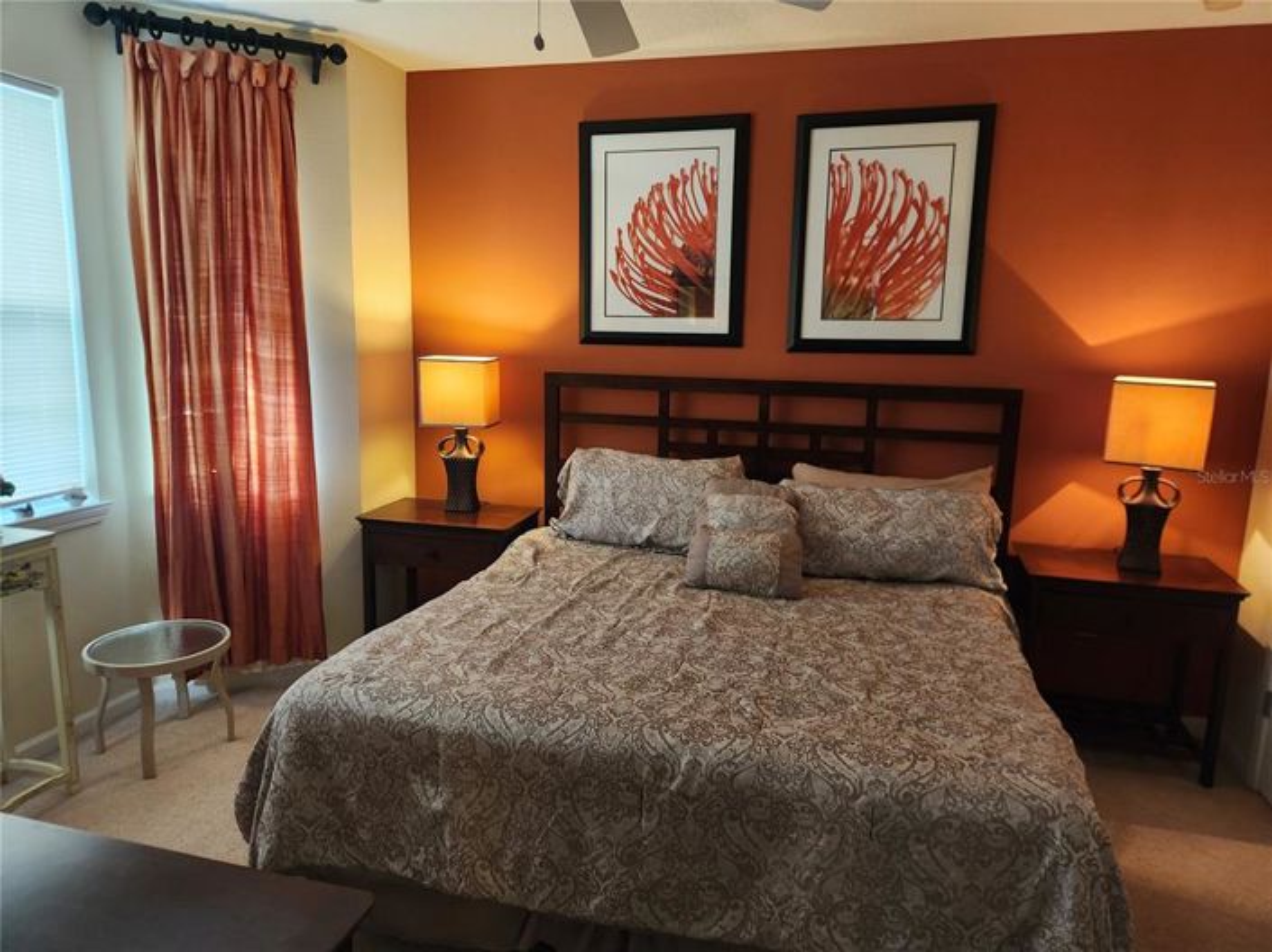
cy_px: 476
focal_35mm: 23
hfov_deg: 74.0
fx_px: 845
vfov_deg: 58.8
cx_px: 636
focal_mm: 5.4
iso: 500
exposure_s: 1/120
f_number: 1.8
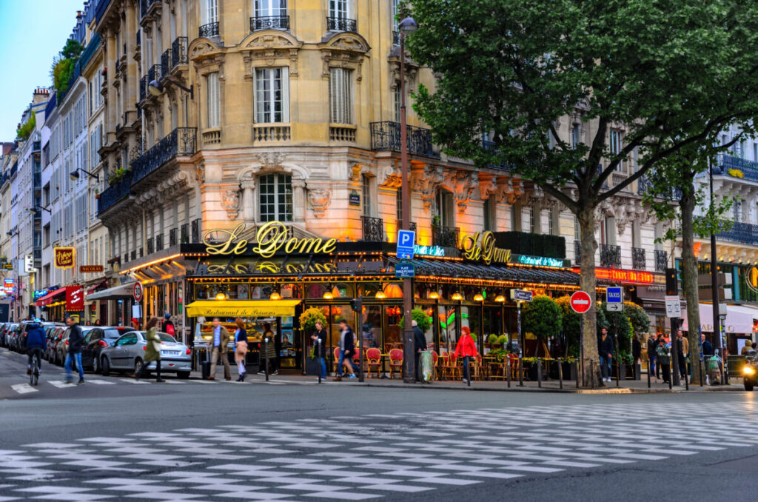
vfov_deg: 14.6
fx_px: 1954
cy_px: 251
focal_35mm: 93
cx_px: 379
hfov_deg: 22.0
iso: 100
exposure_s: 1/20
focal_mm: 62
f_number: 5.3
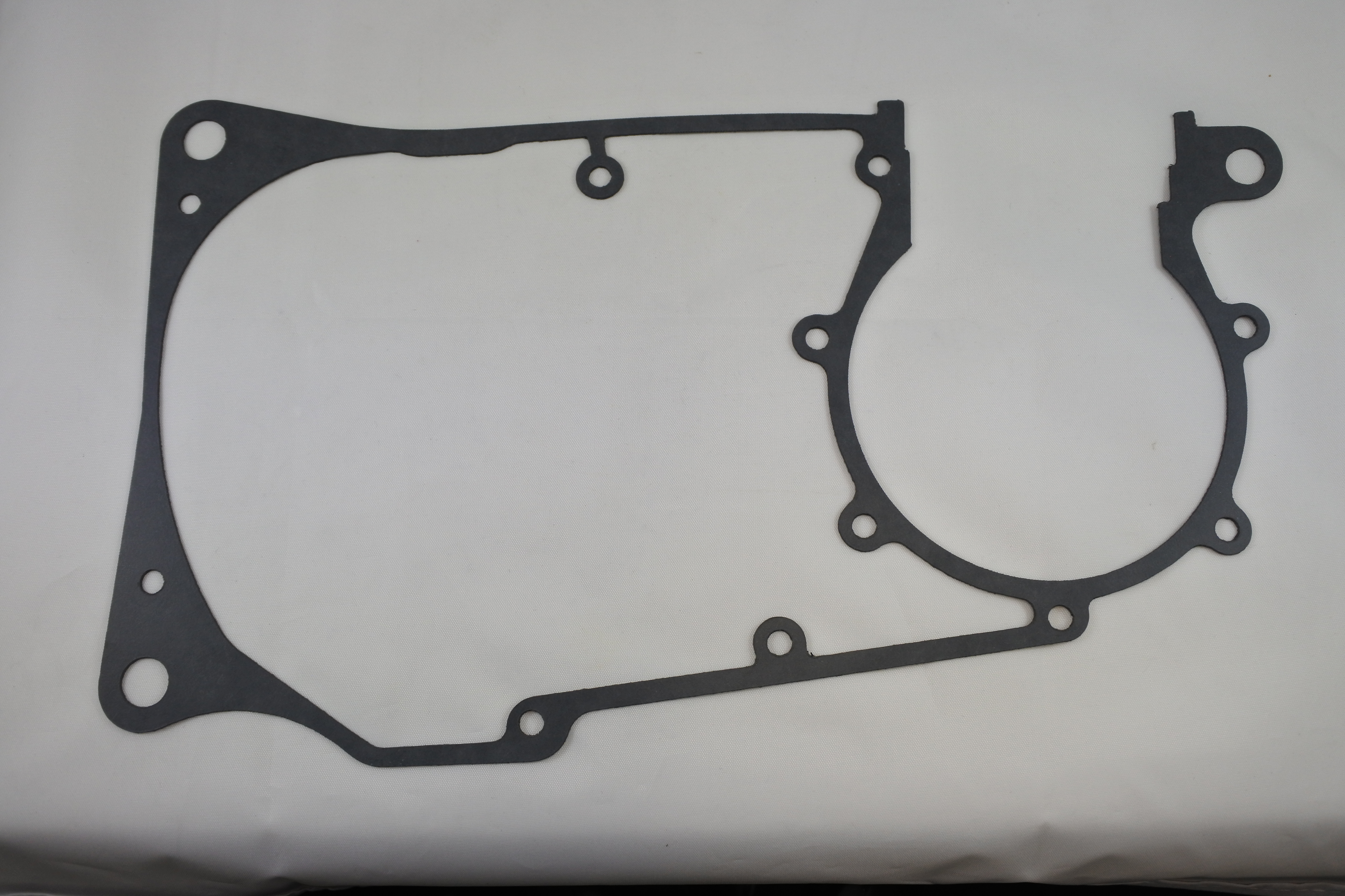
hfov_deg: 63.7
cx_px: 672
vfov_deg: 45.0
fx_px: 1083
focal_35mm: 29
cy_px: 448
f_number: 3.8
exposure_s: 1/250
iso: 250
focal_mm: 11
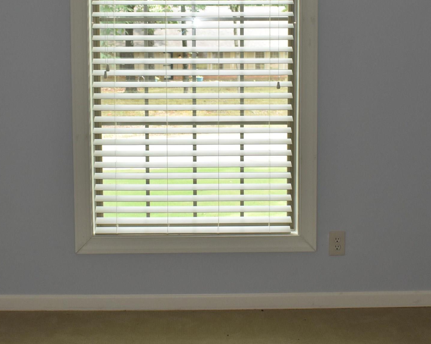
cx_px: 197
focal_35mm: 66
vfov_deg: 23.1
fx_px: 842
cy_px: 132
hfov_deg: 28.7
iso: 720
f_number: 5.6
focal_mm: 22
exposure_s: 1/125
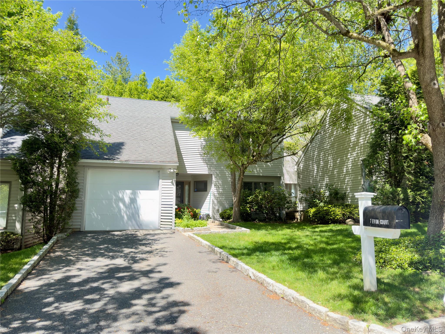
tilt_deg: +6.5
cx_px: 222
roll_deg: -0.3
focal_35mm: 24
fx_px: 309
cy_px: 167
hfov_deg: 71.6
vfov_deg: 56.8
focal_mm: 6.76
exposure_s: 1/683
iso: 100
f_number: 1.78
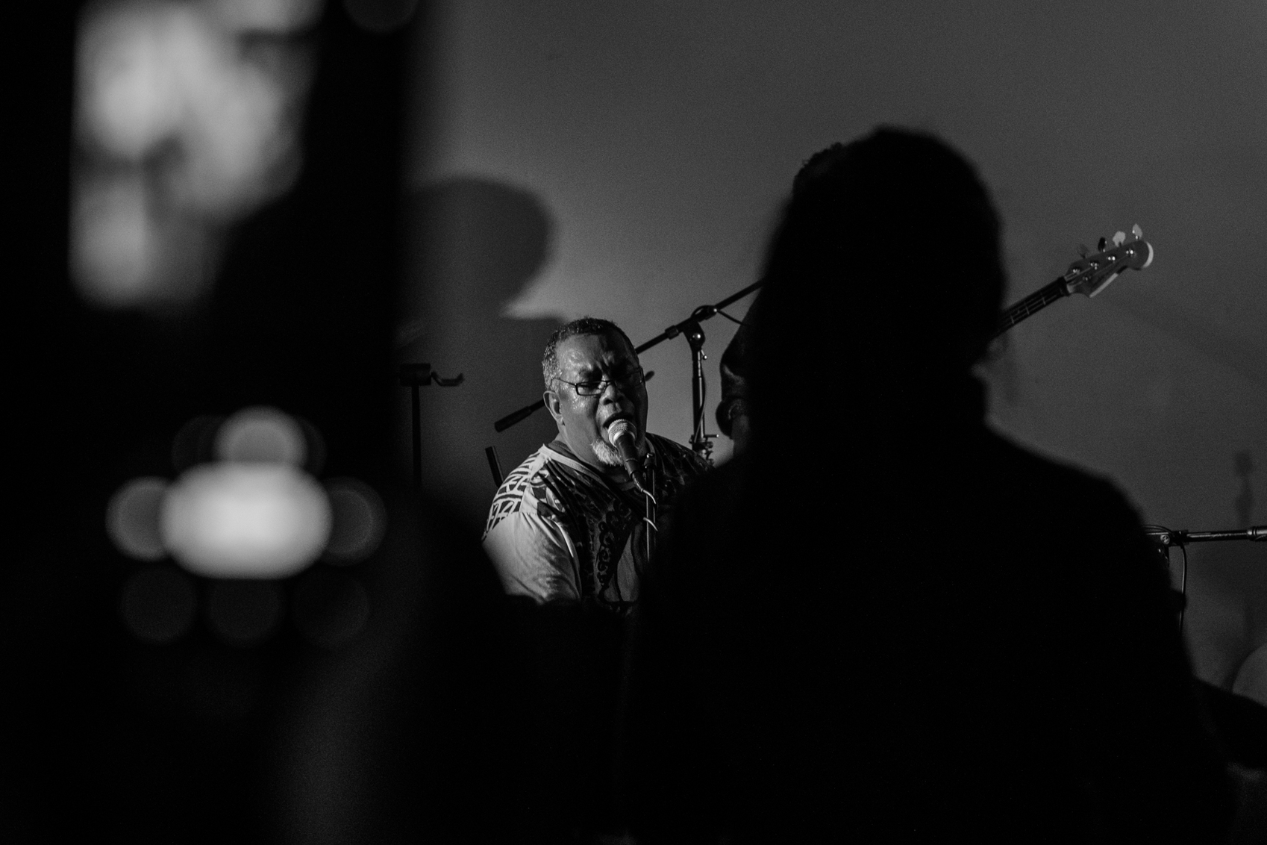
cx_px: 588
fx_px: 3343
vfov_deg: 14.4
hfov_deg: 21.5
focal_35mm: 95
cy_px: 392
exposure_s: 1/180
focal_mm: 56
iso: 3200
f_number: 2.8
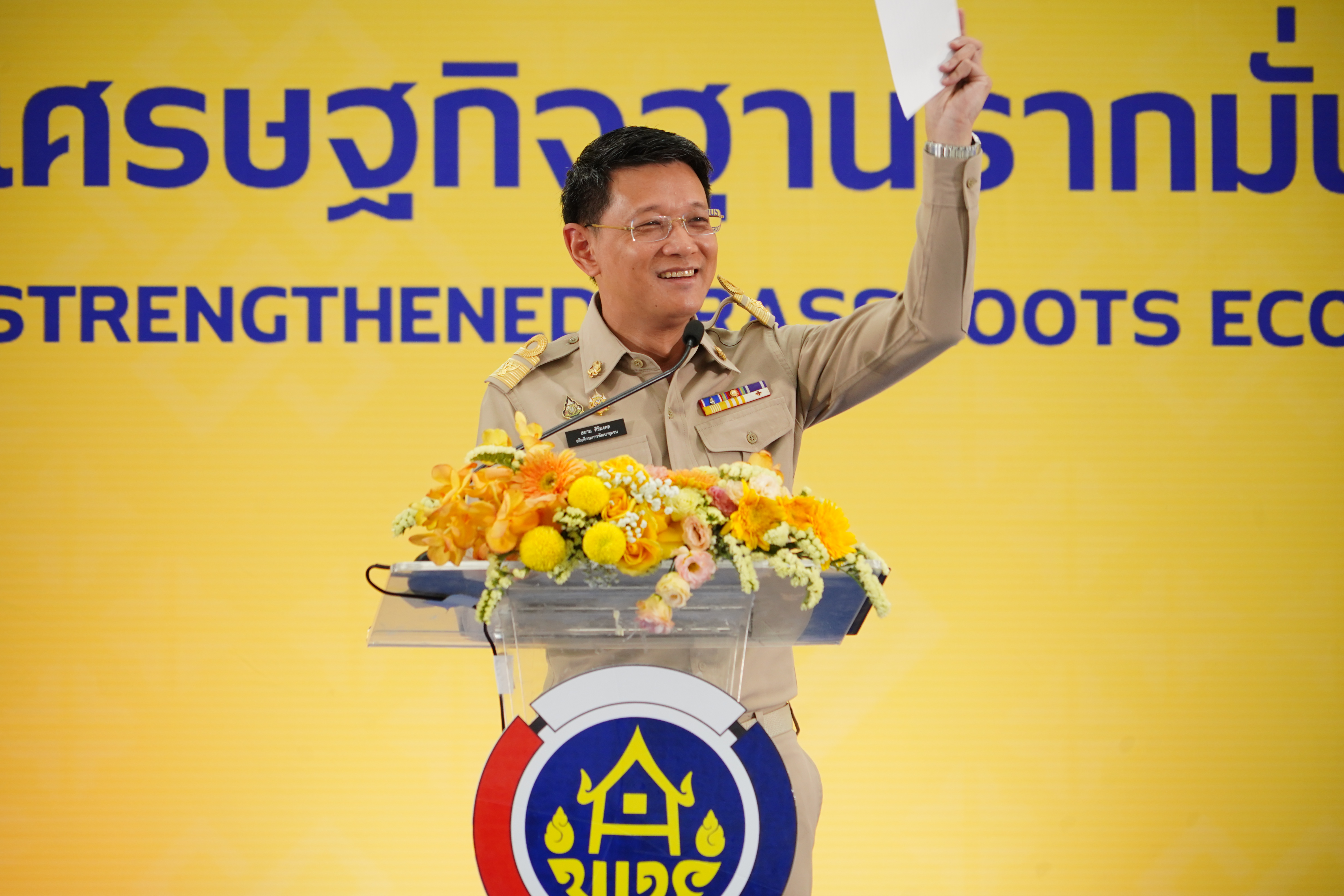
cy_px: 448
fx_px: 8847
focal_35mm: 237
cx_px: 672
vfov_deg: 5.8
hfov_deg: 8.7
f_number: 6.3
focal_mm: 237
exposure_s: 1/80
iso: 800
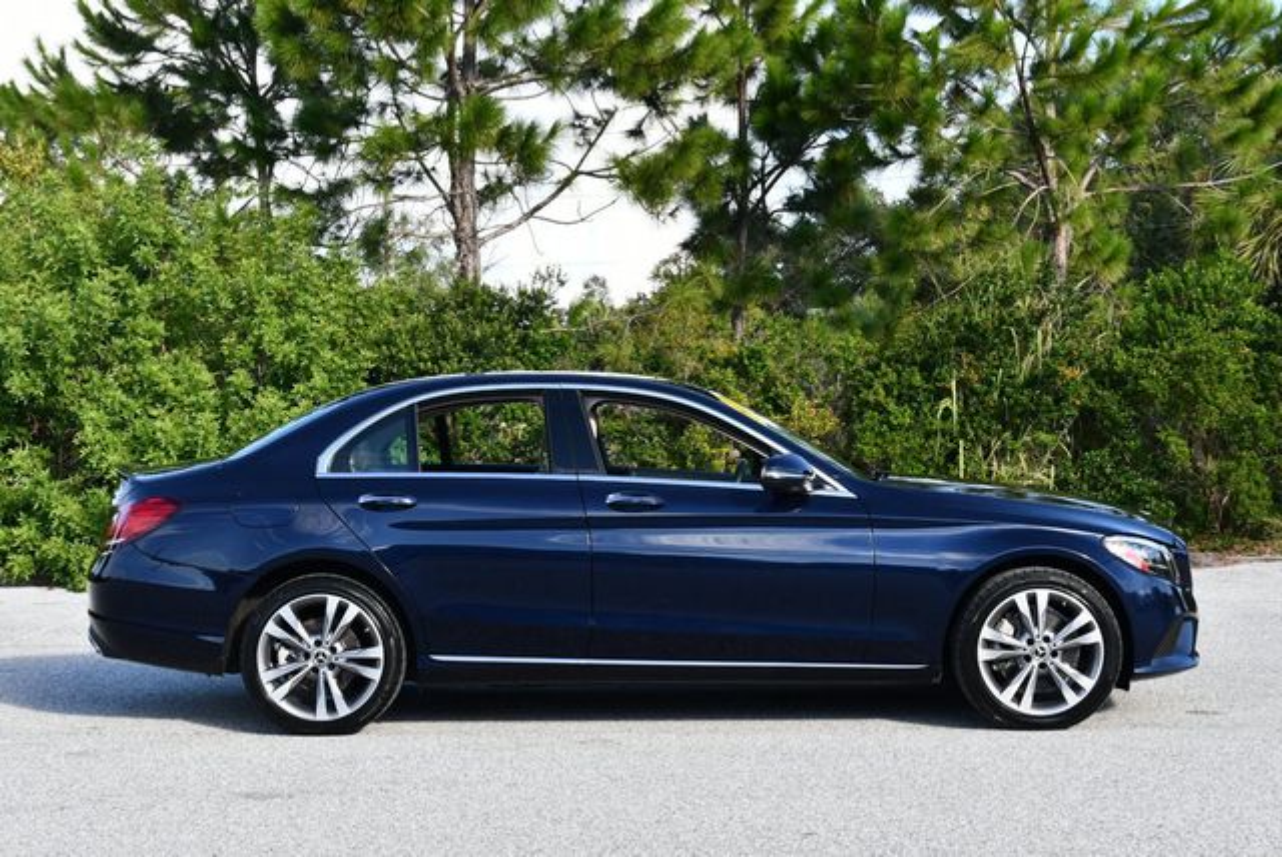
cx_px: 641
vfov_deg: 21.3
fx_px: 2281
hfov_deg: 31.4
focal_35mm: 64
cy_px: 428
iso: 200
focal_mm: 32
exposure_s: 1/250
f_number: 6.3
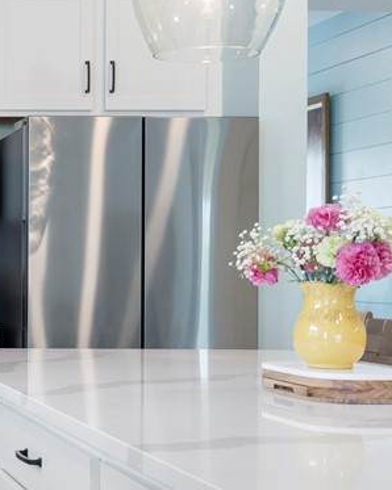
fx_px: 1190
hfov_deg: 16.5
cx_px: -251
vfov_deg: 23.2
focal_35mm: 82
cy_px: 314
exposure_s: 1/30
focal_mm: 20
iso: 640
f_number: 4.5
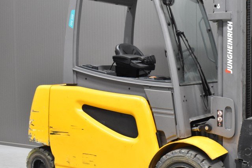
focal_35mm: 62
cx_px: 186
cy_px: 87
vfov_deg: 21.9
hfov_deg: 31.8
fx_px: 434
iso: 1600
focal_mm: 22
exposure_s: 1/30
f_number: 5
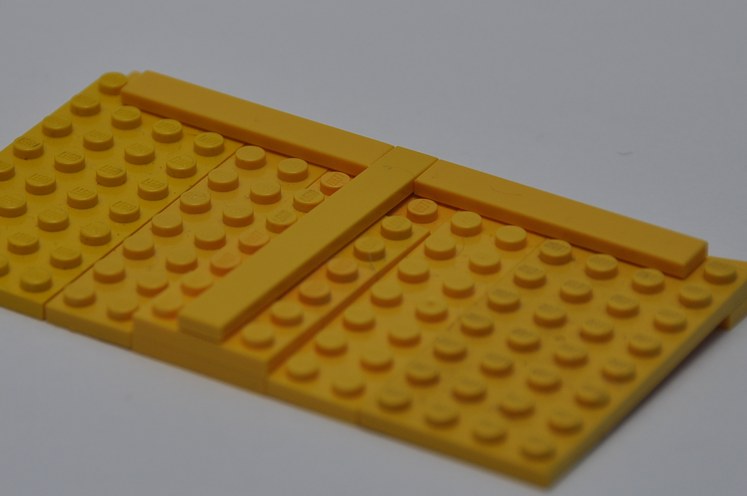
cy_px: 228
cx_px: 301
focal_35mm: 264
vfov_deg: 5.2
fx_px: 5471
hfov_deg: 7.8
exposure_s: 1/60
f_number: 5.3
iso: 200
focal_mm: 120
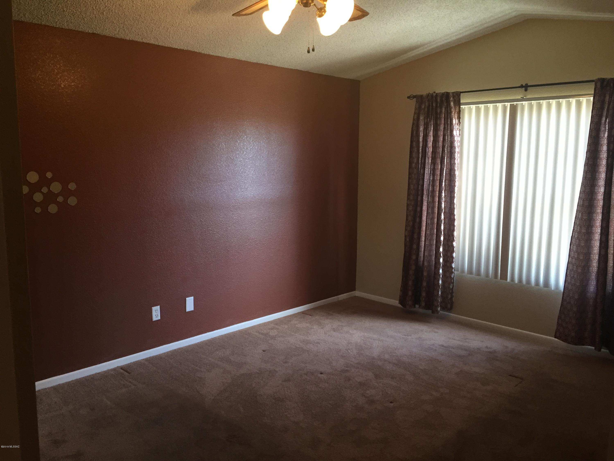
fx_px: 514
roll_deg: -1.4
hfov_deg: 61.7
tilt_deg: -6.4
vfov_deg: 48.2
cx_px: 307
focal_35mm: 29
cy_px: 230
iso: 50
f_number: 2.2
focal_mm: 4.15
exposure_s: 1/30
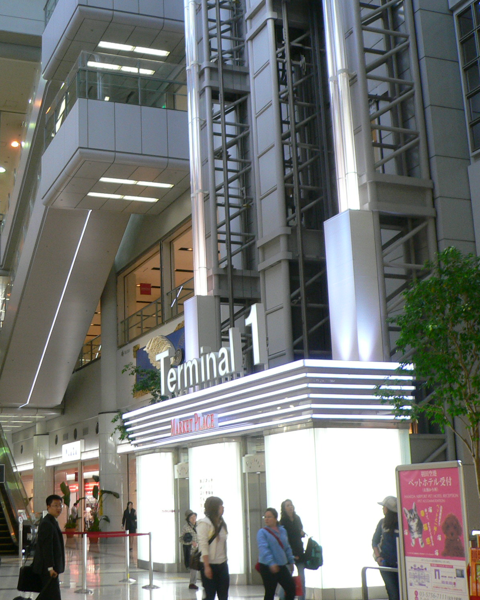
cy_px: 299
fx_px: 835
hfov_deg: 31.3
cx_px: 102
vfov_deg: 39.5
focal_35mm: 47
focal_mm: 5.8
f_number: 2.8
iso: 100
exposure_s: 1/30
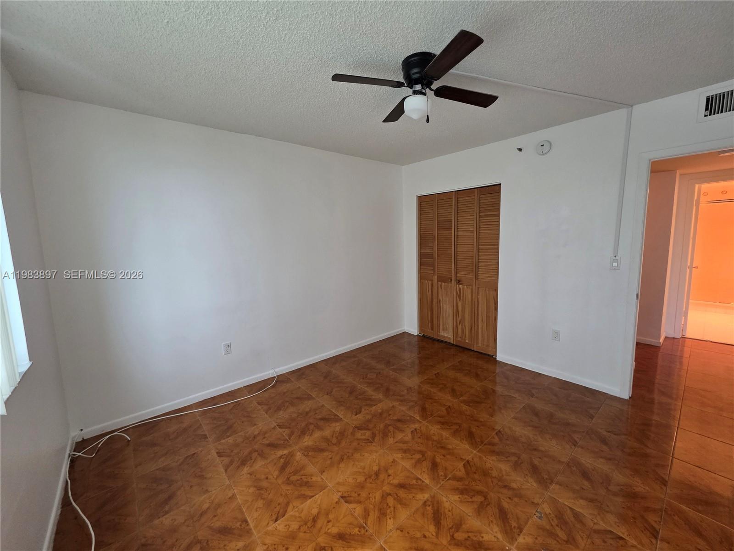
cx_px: 367
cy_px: 276
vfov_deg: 89.9
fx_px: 276
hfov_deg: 106.2
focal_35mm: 13
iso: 250
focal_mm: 2.2
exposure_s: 1/120
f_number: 1.9
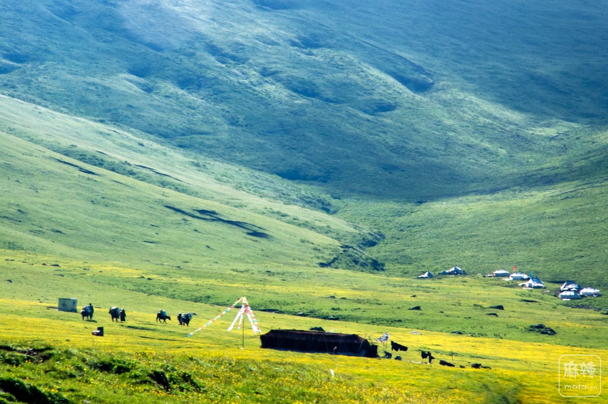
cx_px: 304
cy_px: 202
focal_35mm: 202
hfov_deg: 10.2
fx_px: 3416
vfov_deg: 6.8
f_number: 20
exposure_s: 1/30
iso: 280
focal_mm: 135
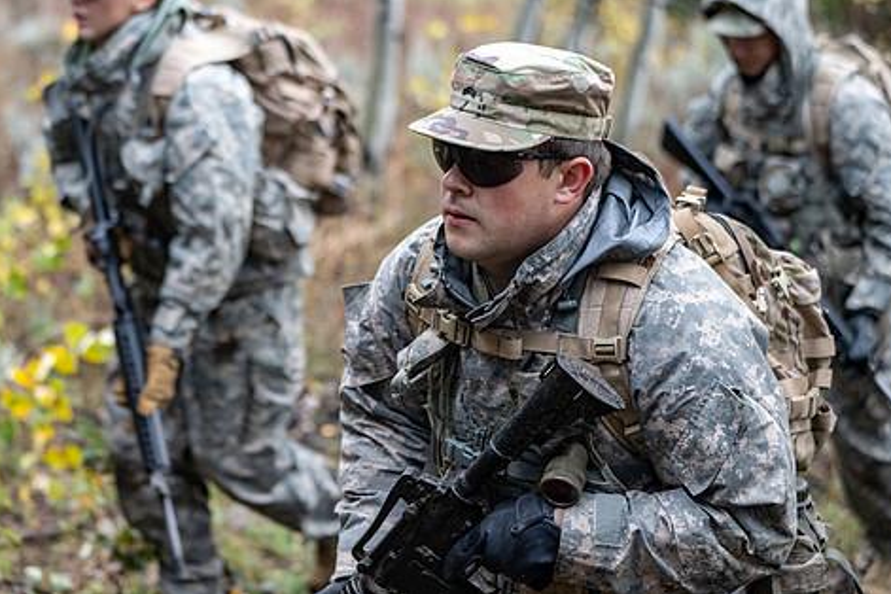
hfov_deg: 21.2
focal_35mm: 96
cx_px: 348
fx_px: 2376
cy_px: 230
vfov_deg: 14.2
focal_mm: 78
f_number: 2.8
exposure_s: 1/500
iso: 1000
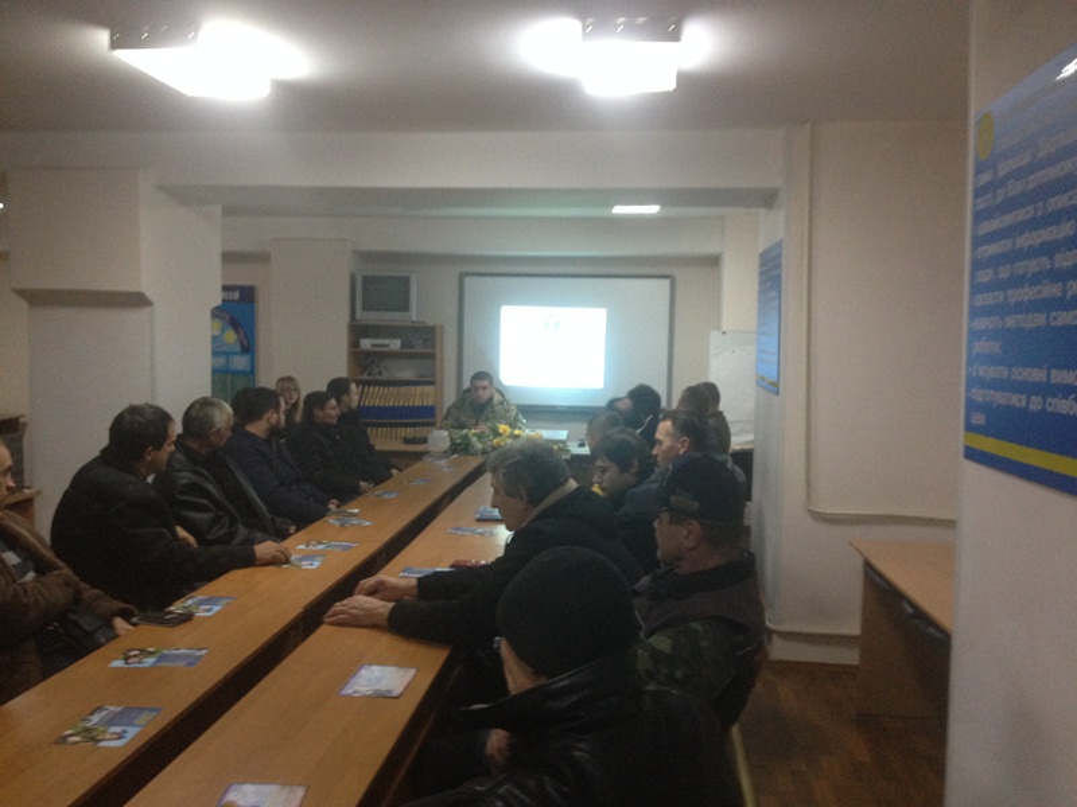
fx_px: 1089
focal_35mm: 35
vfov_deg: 40.7
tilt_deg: -4.9
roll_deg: +0.2
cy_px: 404
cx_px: 538
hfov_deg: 52.6
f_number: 2.4
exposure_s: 1/20
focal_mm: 4.28
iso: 200
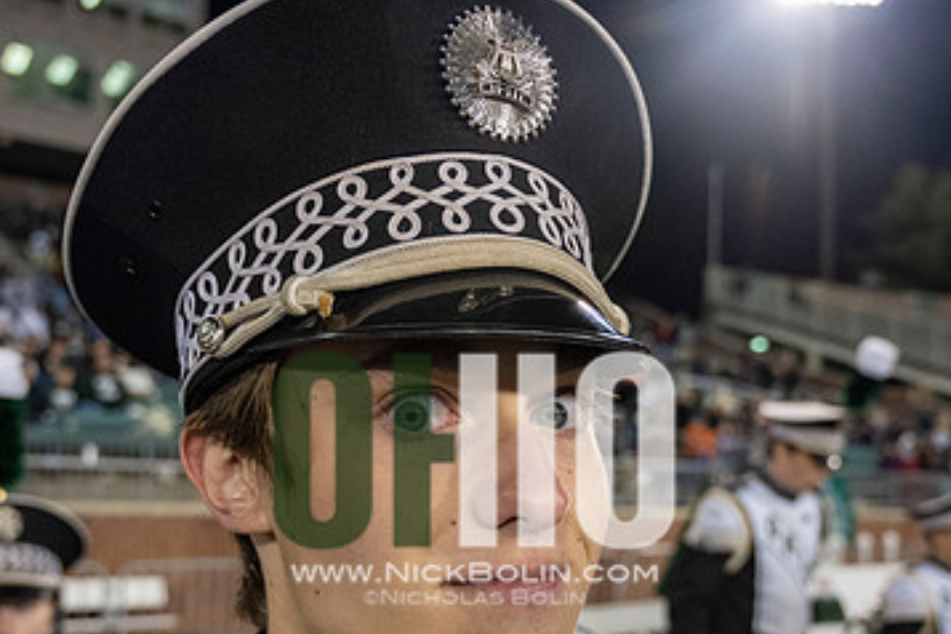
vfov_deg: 33.5
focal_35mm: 39
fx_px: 1030
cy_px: 478
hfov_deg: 49.6
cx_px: 474
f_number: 4
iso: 2000
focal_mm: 24
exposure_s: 1/500
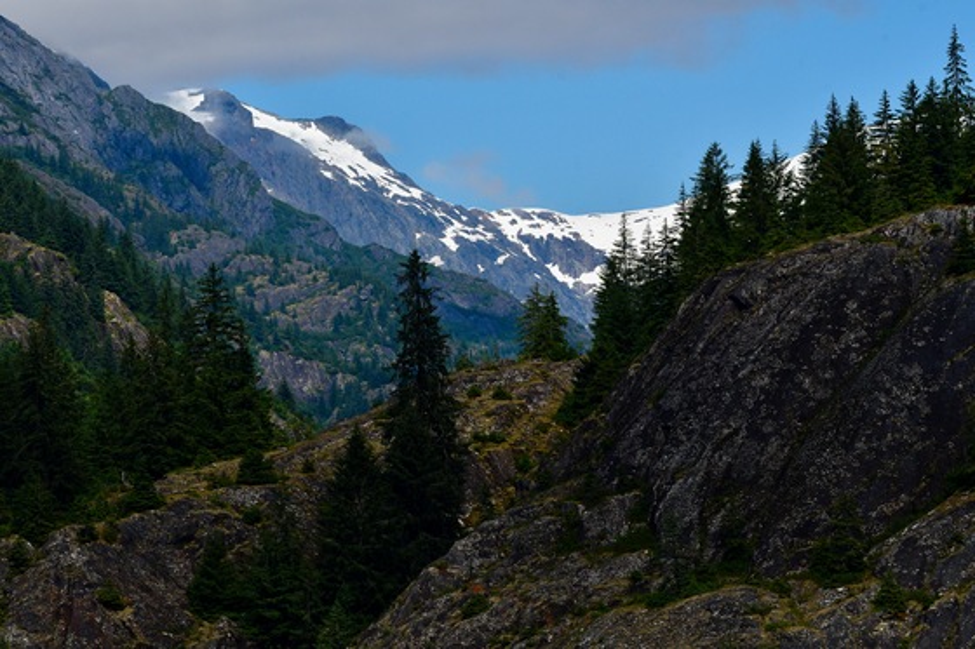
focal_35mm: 217
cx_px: 488
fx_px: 5875
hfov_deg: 9.5
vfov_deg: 6.3
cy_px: 324
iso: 640
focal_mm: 145
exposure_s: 1/1600
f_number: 14
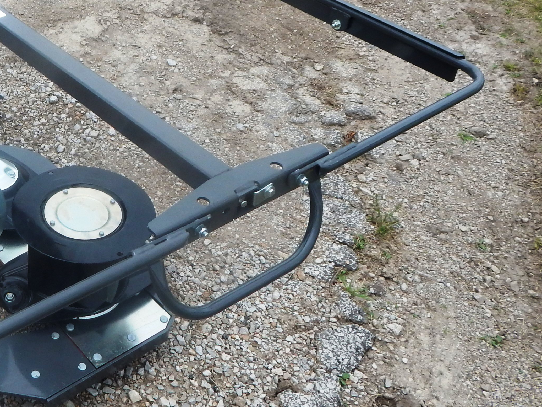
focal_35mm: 49
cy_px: 105
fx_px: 767
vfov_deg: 29.2
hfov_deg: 36.0
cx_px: 31
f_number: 3
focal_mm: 4
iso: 125
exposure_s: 1/1000
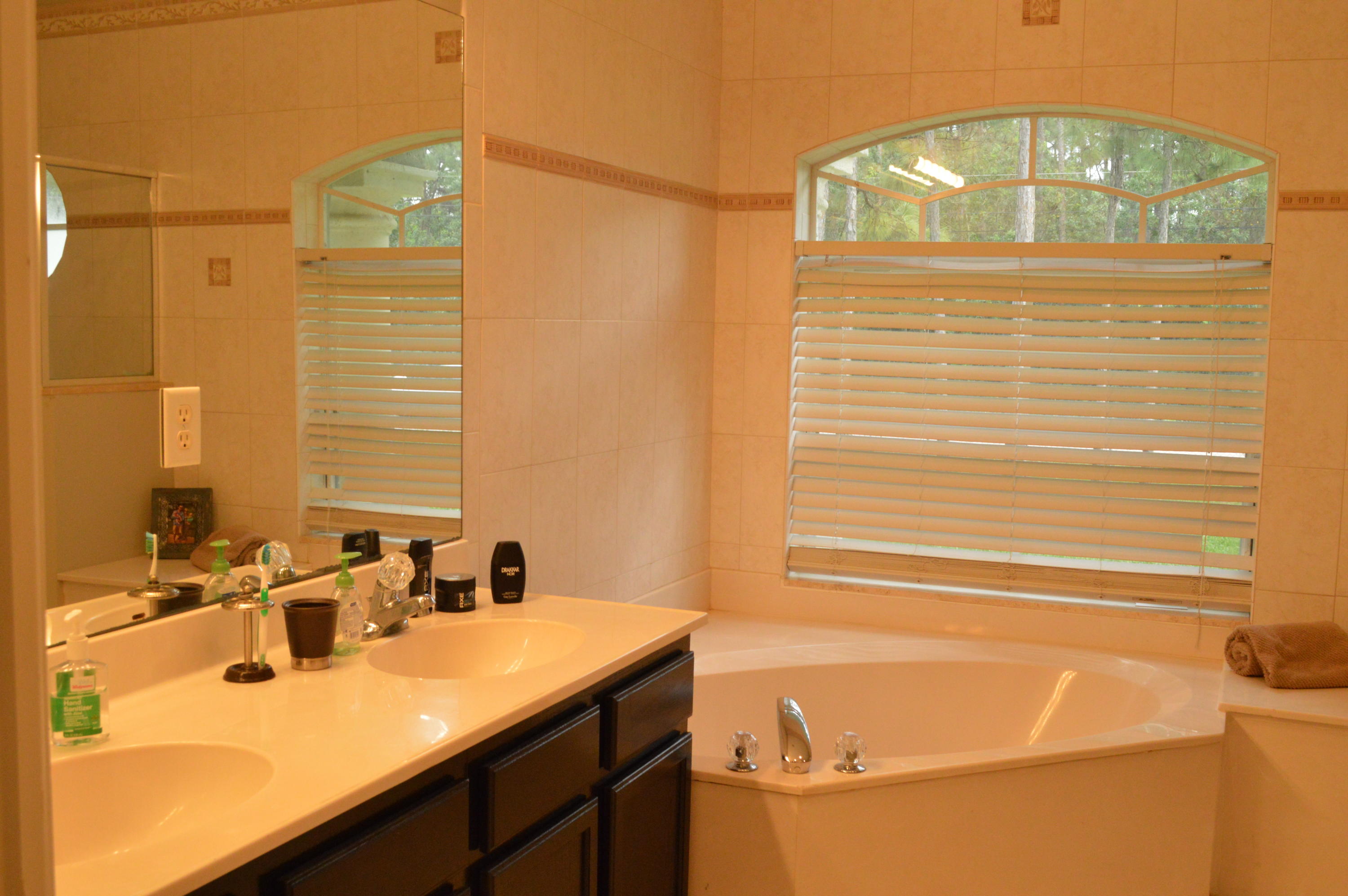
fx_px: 1347
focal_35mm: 36
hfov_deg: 53.2
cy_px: 448
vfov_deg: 36.8
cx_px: 674
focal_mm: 24
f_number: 10
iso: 1600
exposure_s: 1/60
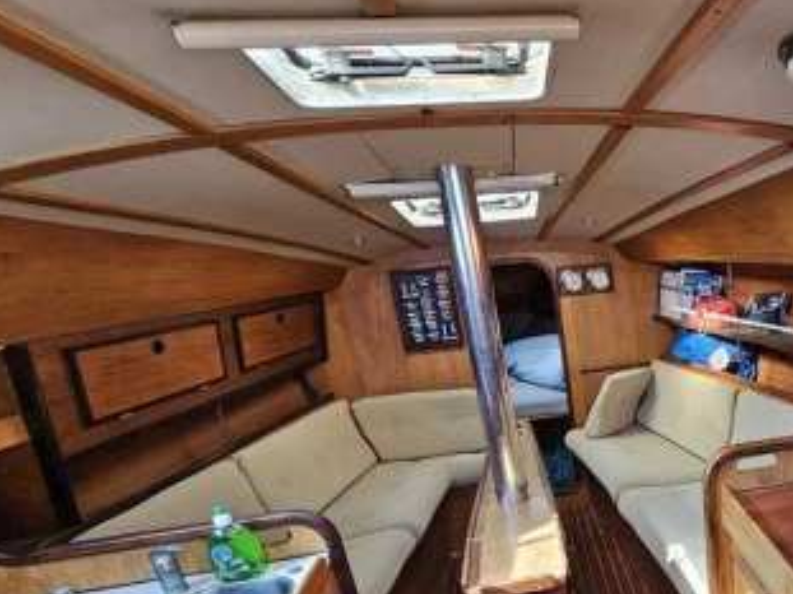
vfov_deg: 54.9
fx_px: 527
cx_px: 648
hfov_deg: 66.3
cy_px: 473
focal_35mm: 23
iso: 125
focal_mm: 2.2
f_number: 2.2
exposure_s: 1/71
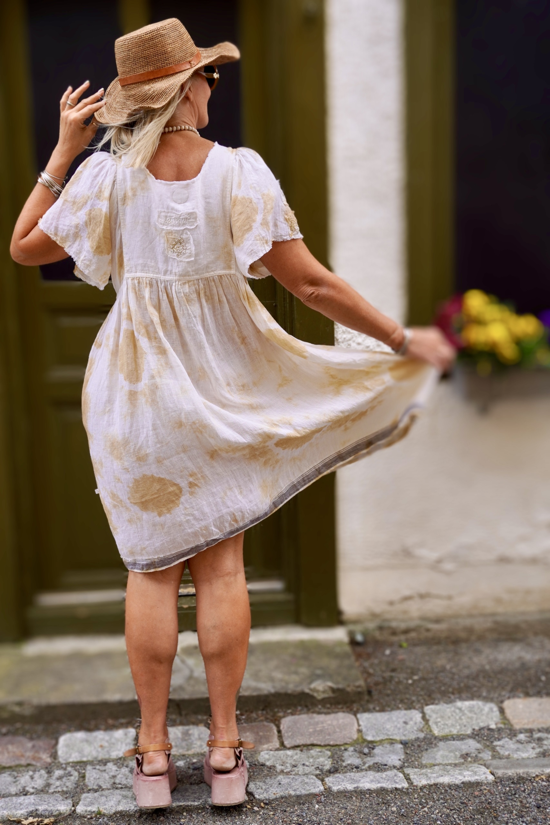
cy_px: 412
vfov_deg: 49.6
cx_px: 275
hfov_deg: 34.2
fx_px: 894
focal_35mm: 39
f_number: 5
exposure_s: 1/320
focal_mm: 26
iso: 100
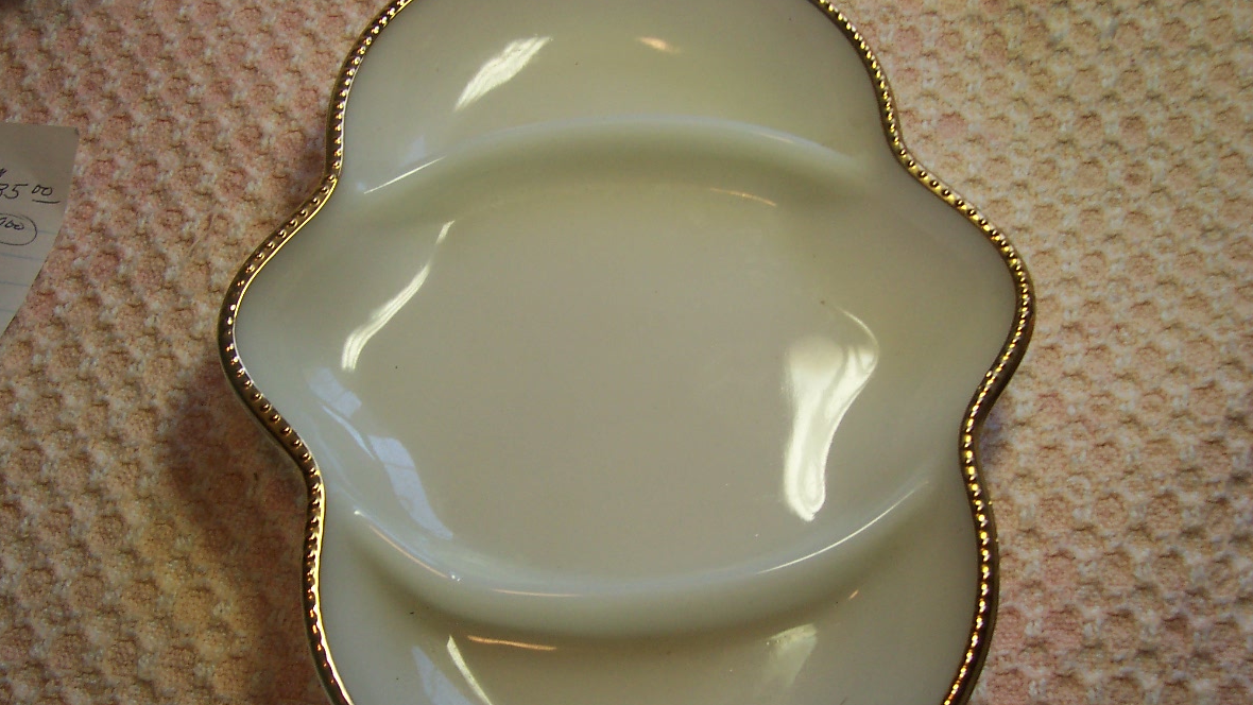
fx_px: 1362
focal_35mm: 41
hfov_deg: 49.4
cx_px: 617
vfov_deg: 29.0
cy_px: 417
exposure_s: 1/125
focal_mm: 5.6
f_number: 2.8
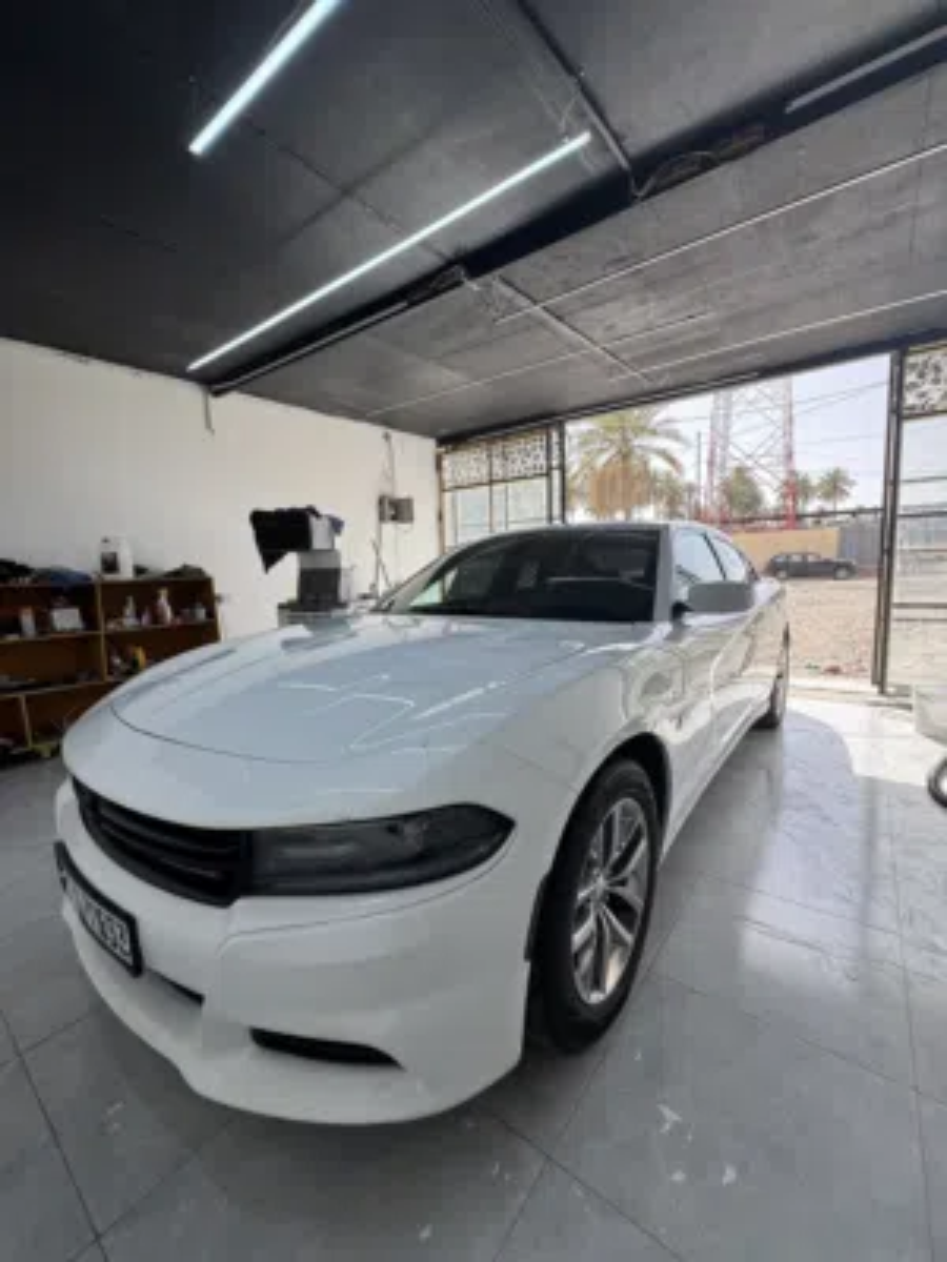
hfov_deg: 85.7
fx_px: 511
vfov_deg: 102.1
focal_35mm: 14
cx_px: 474
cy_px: 631
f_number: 2.2
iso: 40
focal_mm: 2.22
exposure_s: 1/347
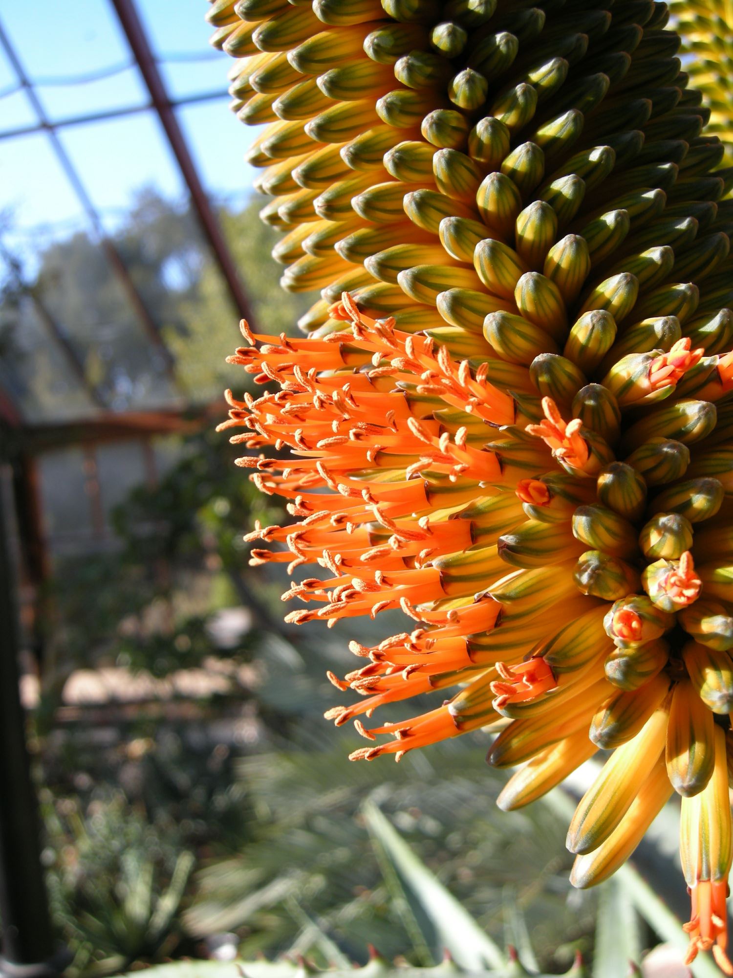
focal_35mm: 35
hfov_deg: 40.7
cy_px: 489
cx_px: 366
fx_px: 988
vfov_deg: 52.6
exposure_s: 1/115
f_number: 3.8
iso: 64
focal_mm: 7.5
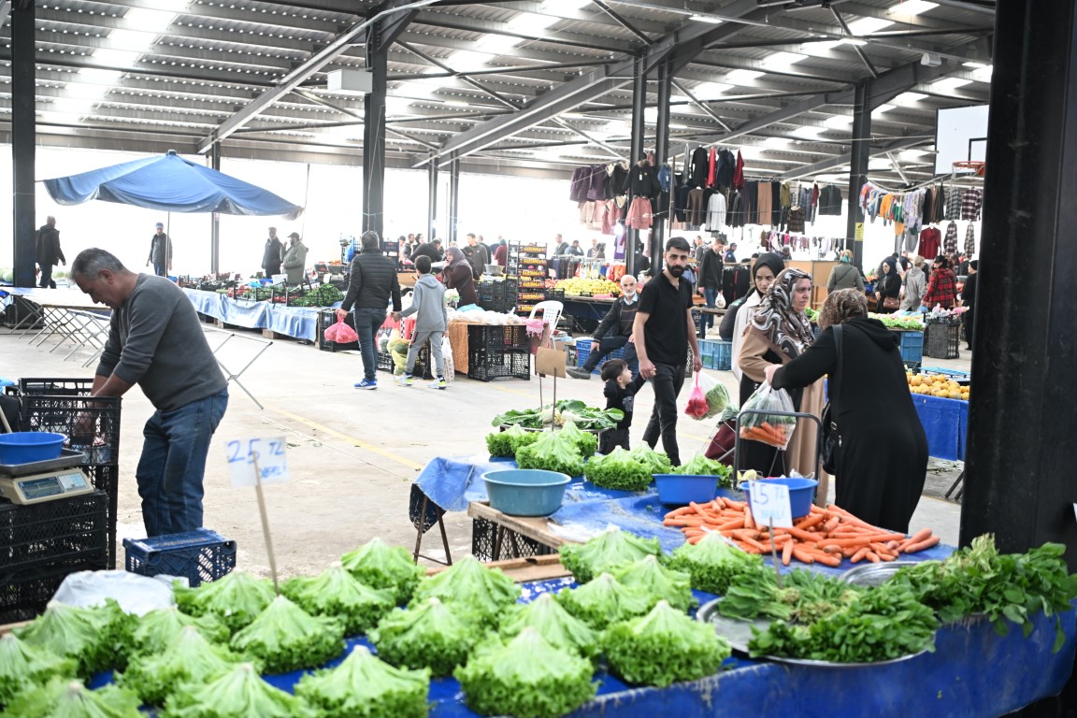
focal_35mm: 40
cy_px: 359
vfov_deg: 33.4
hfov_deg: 48.5
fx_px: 1197
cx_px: 538
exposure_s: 1/80
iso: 800
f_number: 2.8
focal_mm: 40
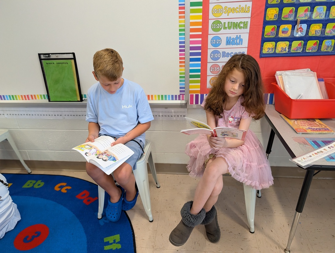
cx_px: 168
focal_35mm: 24
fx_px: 233
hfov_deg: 71.5
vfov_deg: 56.9
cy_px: 126
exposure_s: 1/348
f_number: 1.68
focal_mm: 6.9
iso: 566
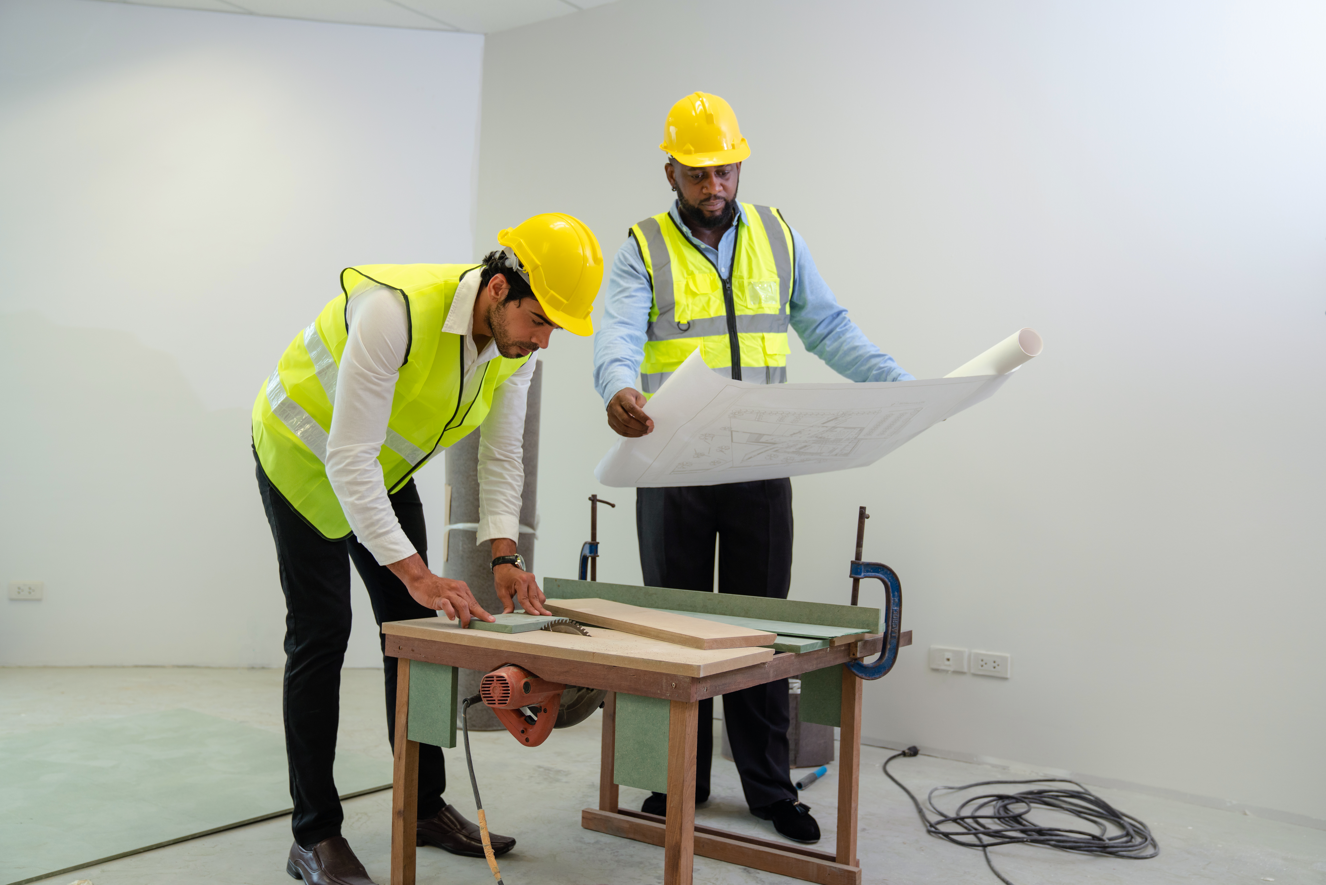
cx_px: 663
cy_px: 442
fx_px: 1142
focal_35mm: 31
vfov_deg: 42.3
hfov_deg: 60.3
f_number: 3.2
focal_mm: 31
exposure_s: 1/125
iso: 320
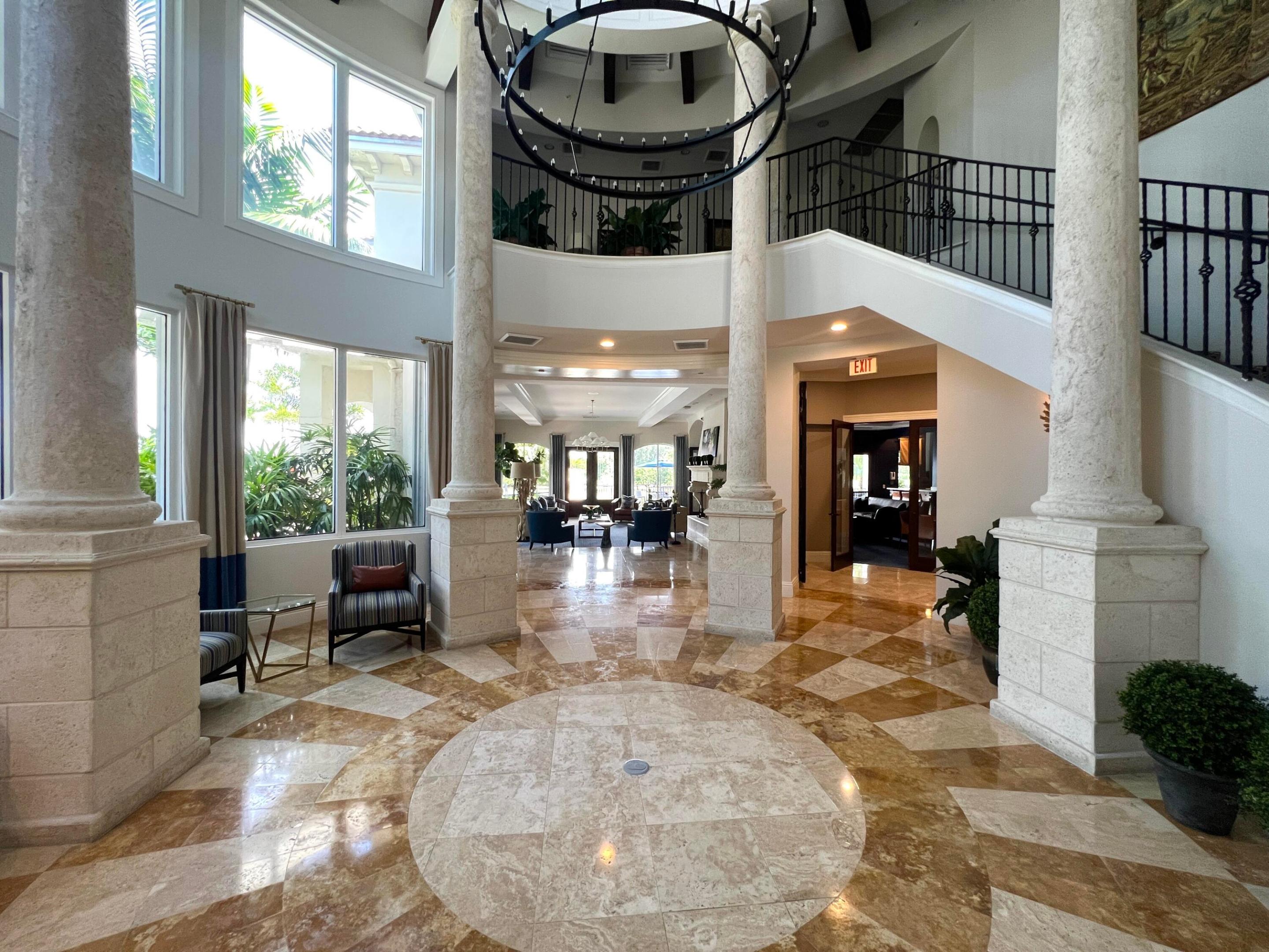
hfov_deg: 106.2
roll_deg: -0.4
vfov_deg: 89.9
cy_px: 476
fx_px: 477
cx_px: 634
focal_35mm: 13
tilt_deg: +0.4
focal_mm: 1.57
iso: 200
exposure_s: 1/120
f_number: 1.8
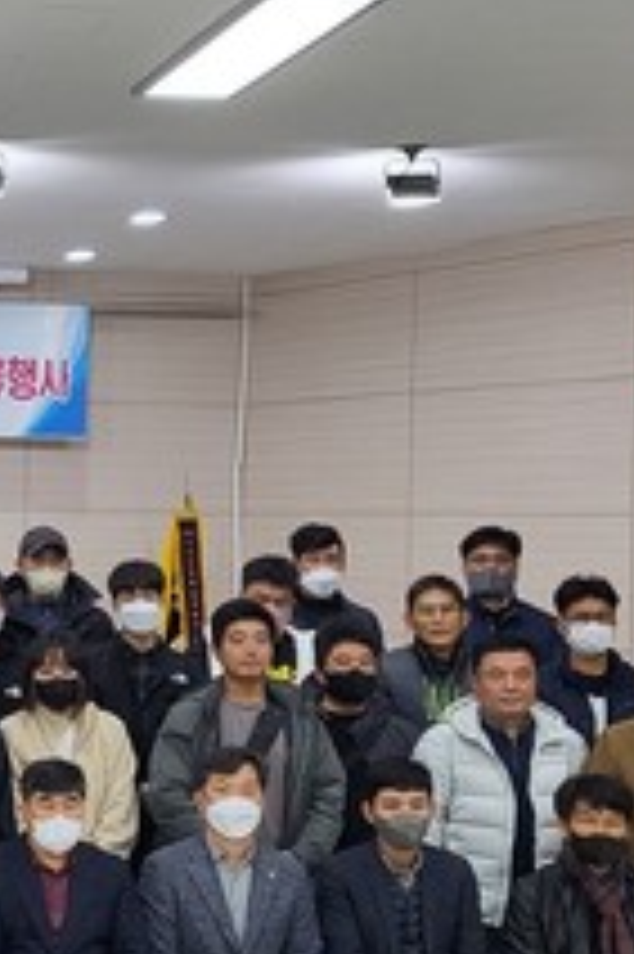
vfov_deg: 27.3
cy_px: 529
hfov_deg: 16.4
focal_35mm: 74
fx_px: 1958
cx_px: -378
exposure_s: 1/120
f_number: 1.8
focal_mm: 4.25
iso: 100
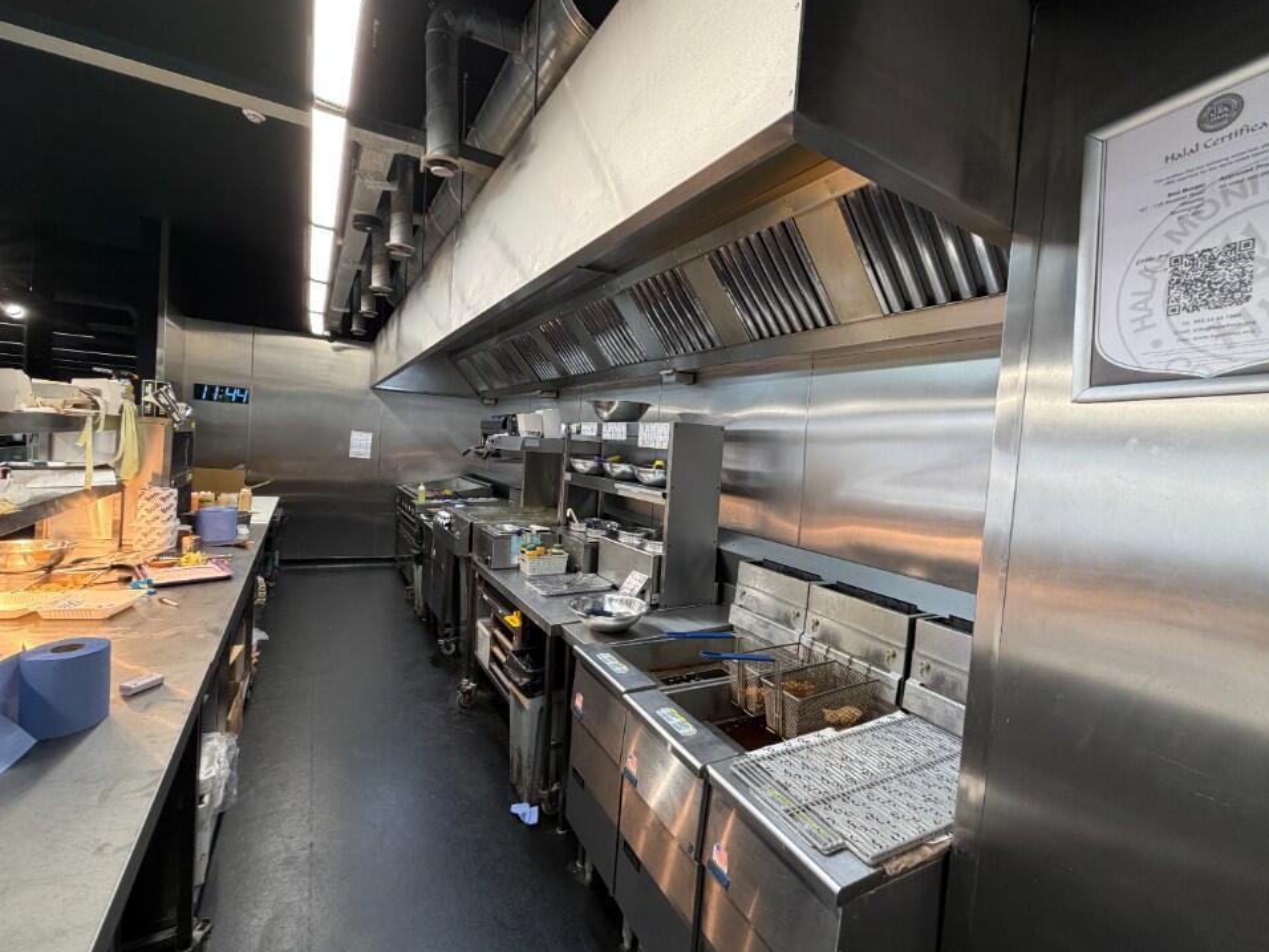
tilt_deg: -1.0
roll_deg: -4.4
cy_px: 470
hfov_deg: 98.2
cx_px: 648
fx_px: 550
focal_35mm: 15
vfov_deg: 81.7
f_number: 2.2
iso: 200
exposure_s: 1/100
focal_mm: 2.22
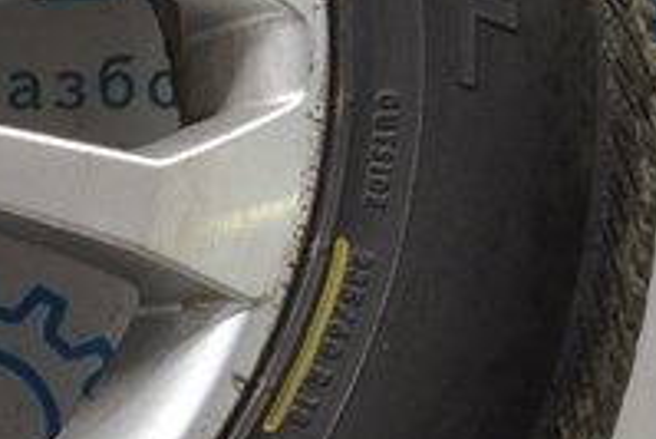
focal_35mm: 170
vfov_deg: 8.1
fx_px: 3100
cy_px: 81
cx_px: -402
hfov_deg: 11.5
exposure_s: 1/80
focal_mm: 22
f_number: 4.5
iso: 400
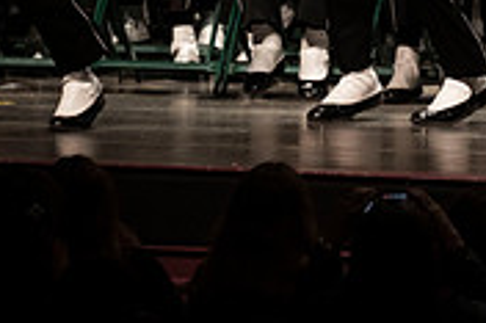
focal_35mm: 659
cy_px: -202
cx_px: 80
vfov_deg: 2.1
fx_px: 8888
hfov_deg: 3.1
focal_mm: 200
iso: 2500
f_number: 2.8
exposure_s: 1/500
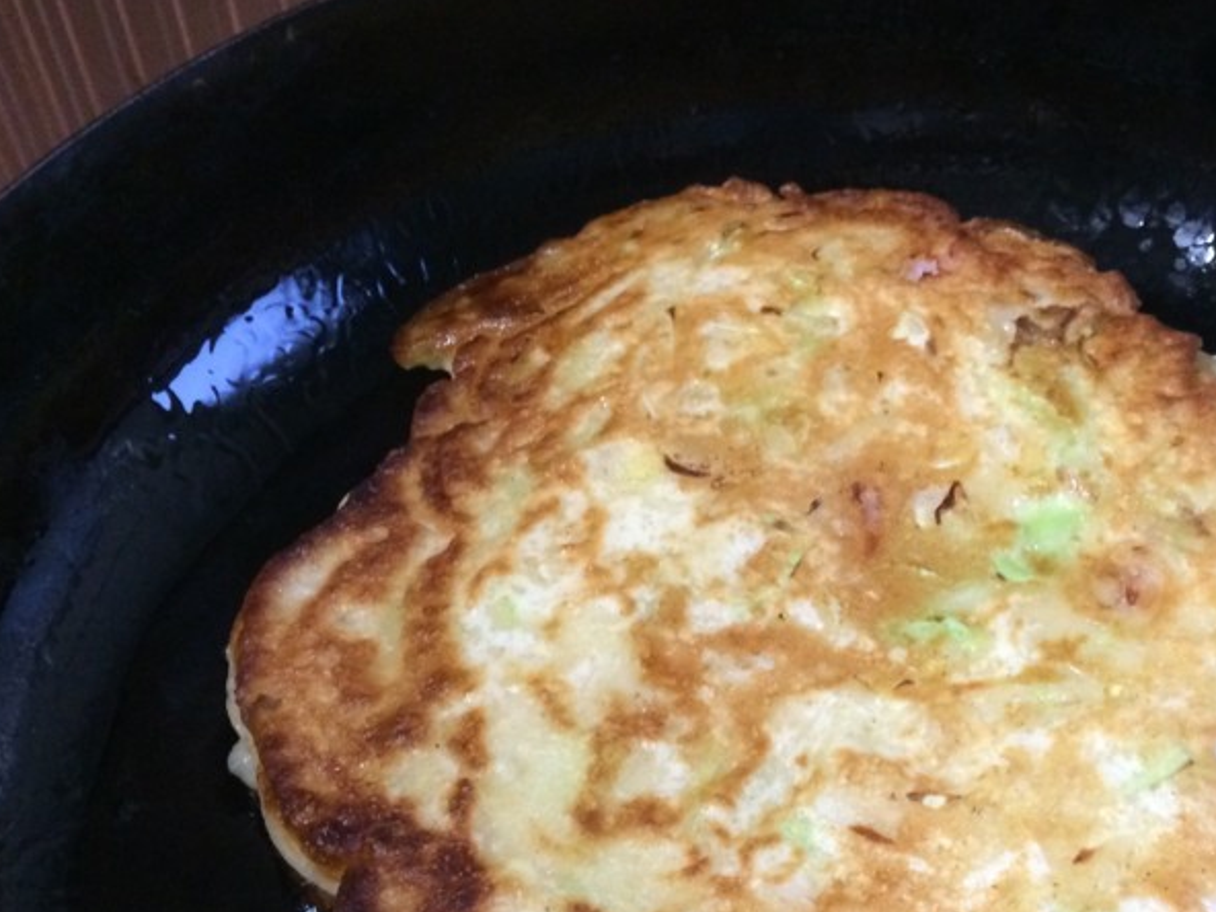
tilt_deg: -56.5
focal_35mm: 47
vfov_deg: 30.3
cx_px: 873
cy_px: 690
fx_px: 1651
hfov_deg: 39.6
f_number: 2.2
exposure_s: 1/24
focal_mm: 4.15
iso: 320
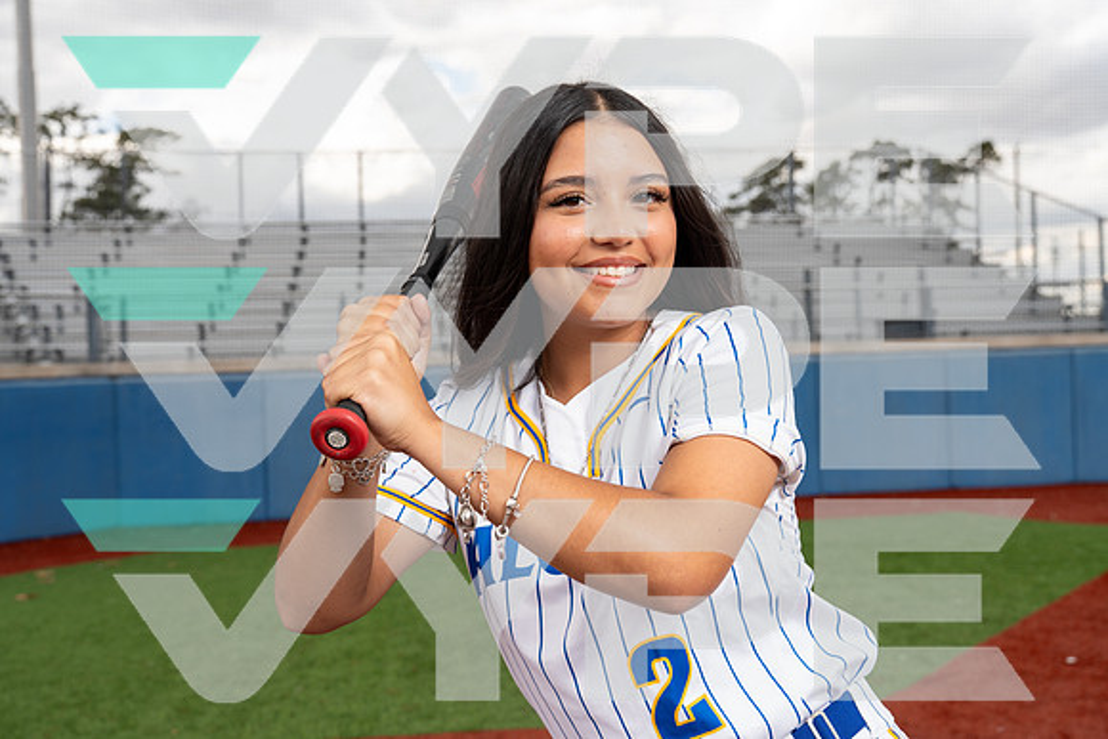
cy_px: 370
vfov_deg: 33.4
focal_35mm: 40
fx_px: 1231
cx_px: 554
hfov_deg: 48.4
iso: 160
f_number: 5.6
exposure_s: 1/250
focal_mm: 40
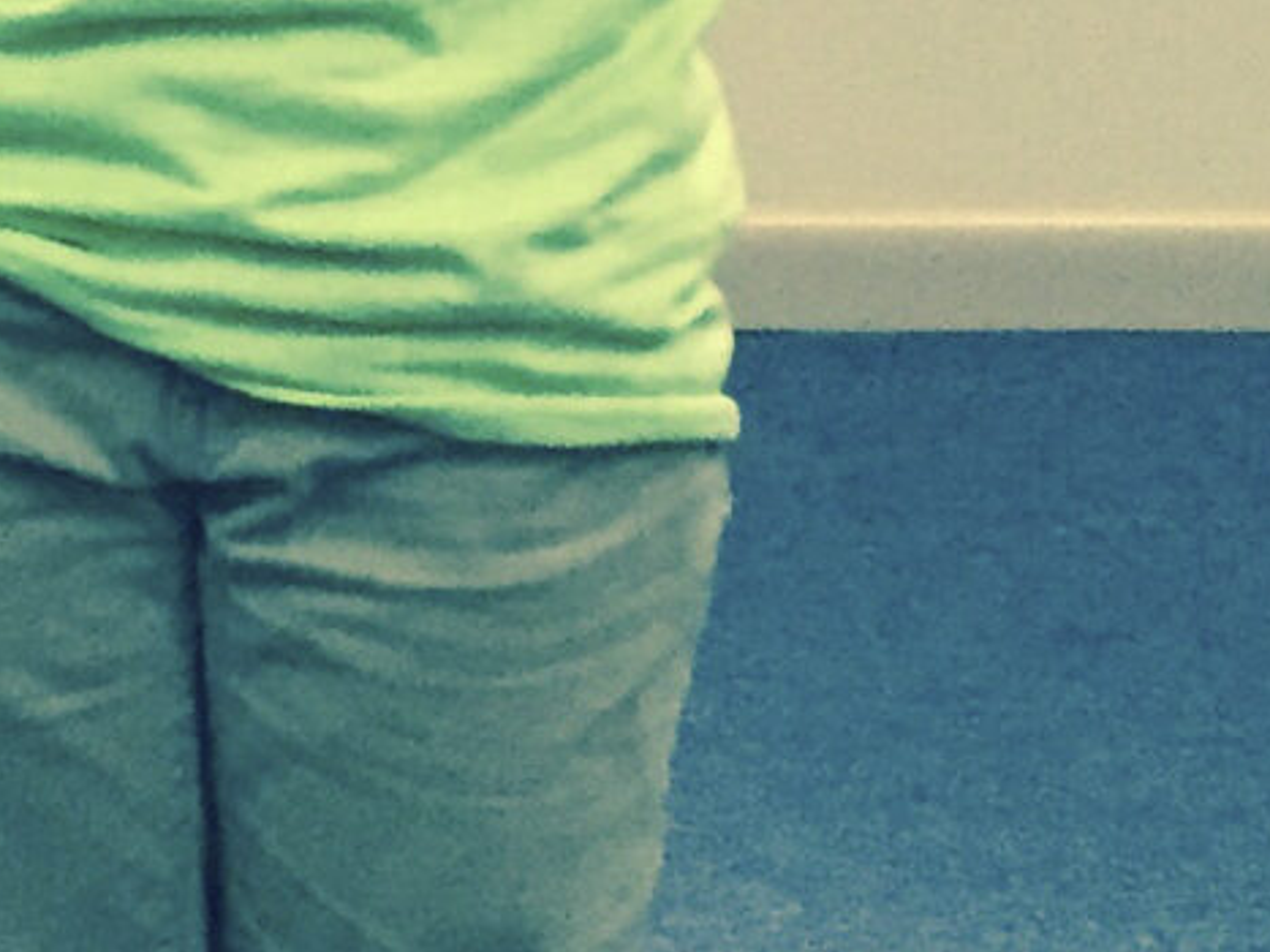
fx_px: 5832
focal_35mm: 159
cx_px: -2176
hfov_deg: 10.1
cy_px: -1112
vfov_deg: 8.7
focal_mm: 4.15
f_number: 2.2
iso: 250
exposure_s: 1/30
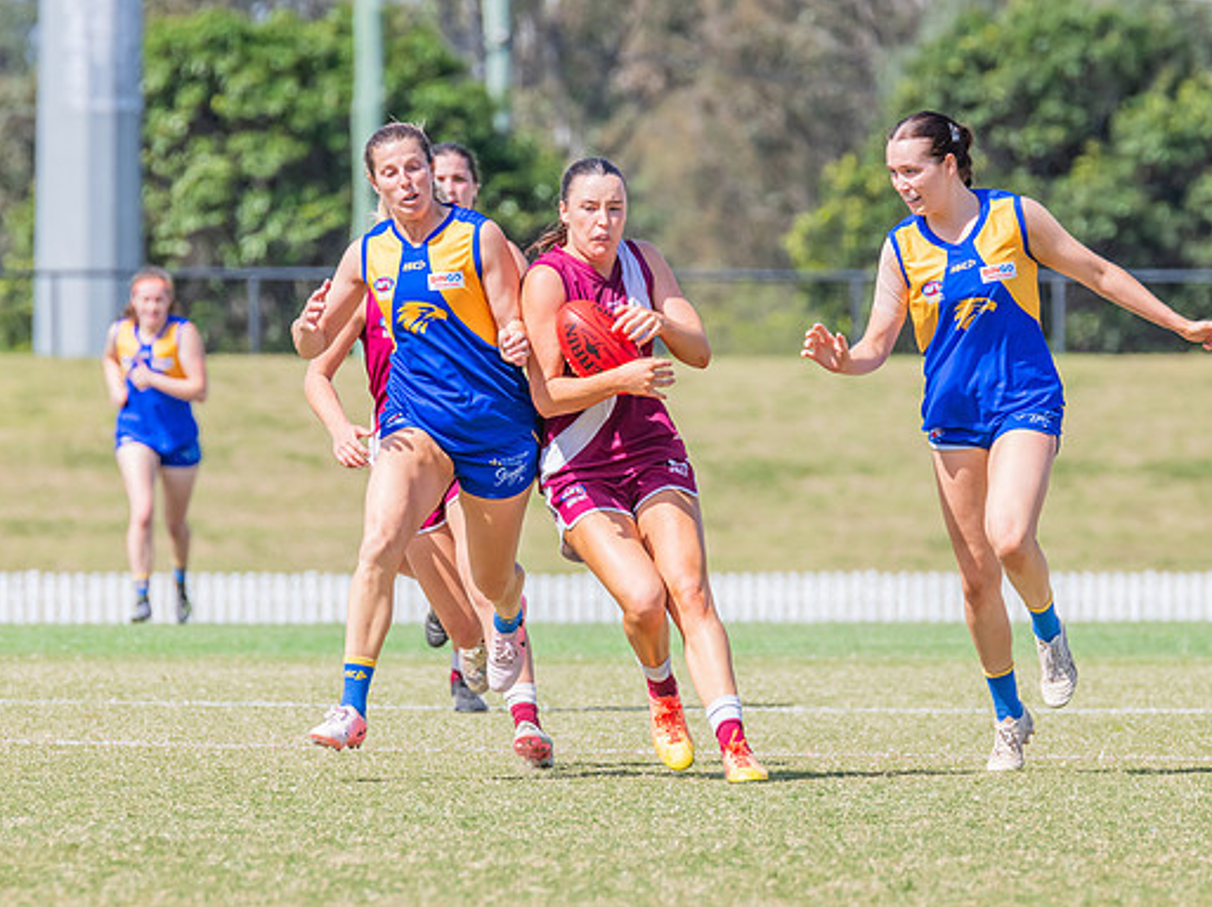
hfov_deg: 3.7
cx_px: 584
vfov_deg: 2.7
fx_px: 18929
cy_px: 407
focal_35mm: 541
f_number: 10
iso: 800
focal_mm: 420
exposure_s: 1/1250
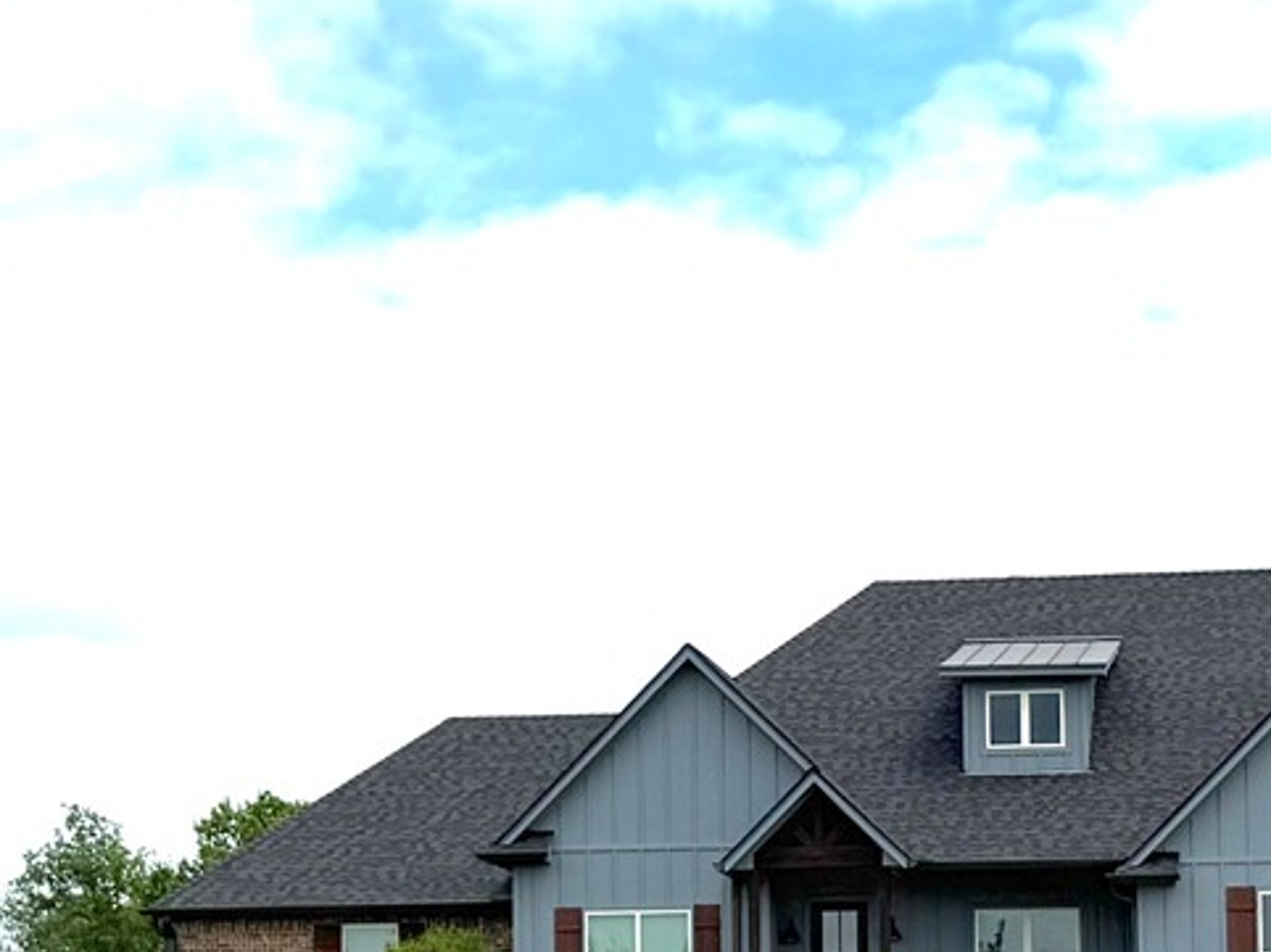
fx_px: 3743
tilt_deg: +4.3
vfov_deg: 14.3
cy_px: 947
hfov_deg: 19.1
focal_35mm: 102
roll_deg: +0.8
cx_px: 986
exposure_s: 1/10417
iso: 80
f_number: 1.78
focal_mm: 6.76
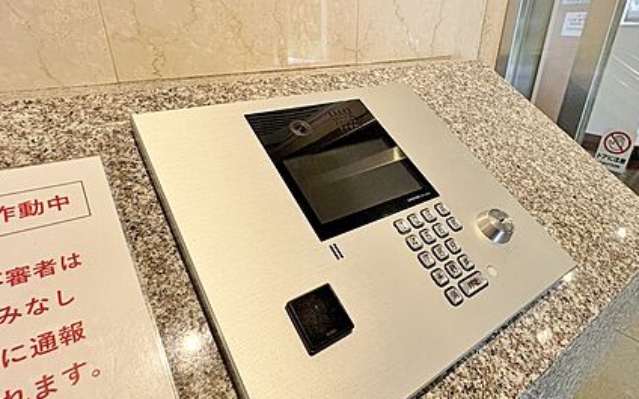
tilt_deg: -24.9
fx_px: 366
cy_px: 193
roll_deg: -1.1
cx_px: 327
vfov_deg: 57.3
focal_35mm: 21
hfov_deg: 82.3
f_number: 2.2
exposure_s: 1/50
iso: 125
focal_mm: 2.22
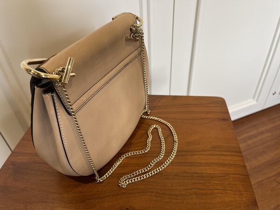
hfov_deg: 67.3
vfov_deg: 53.1
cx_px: 140
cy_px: 105
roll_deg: +3.6
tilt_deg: -38.6
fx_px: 210
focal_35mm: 26
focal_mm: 5.1
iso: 80
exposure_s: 1/122
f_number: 1.6
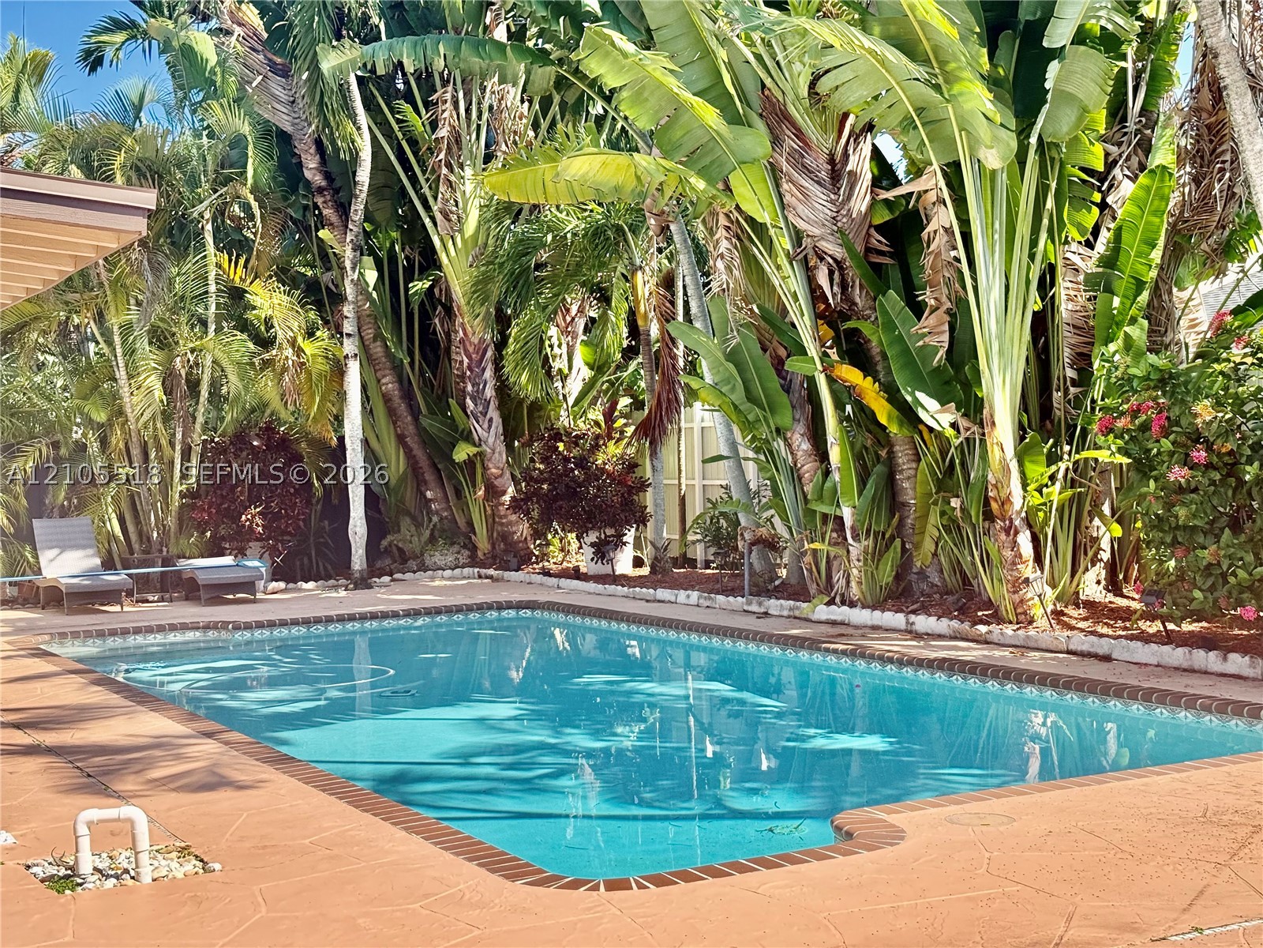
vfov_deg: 30.3
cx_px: 632
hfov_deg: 39.7
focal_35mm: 48
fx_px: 1751
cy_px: 474
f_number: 1.78
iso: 100
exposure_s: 1/1980
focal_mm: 6.76
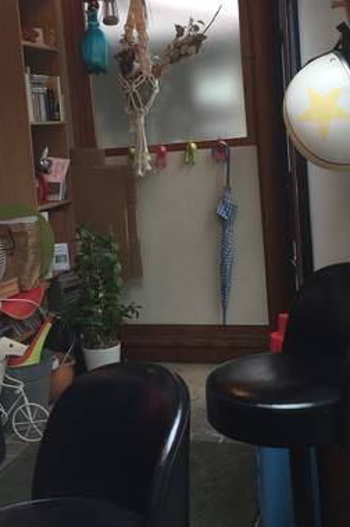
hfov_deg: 26.3
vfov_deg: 38.8
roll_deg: +5.2
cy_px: 221
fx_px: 745
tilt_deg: -5.6
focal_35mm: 51
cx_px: 128
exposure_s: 1/60
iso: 32
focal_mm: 4.15
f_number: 2.2
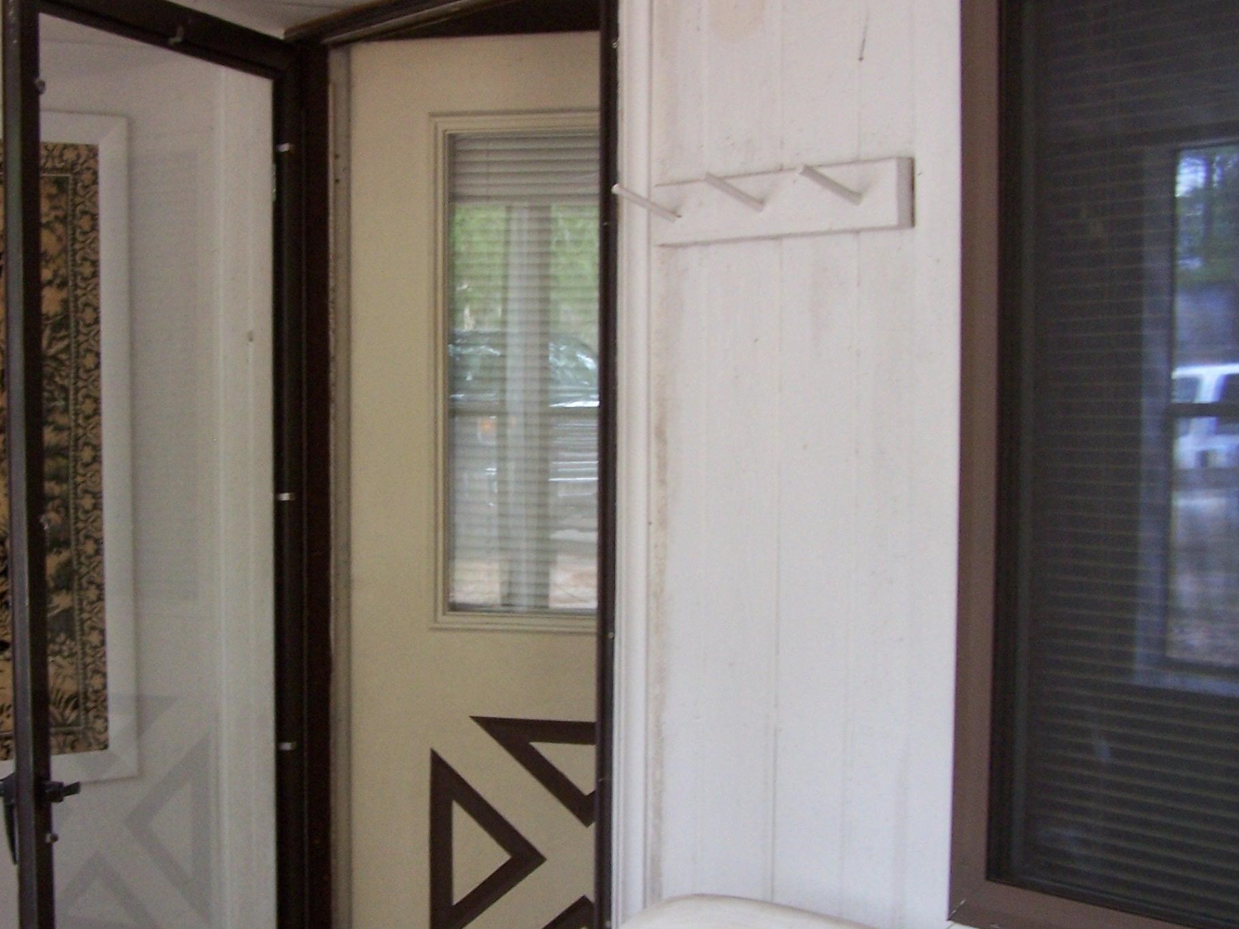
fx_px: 1933
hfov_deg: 35.4
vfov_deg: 27.0
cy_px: 508
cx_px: 486
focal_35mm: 54
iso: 140
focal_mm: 6.3
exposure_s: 1/20
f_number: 2.8
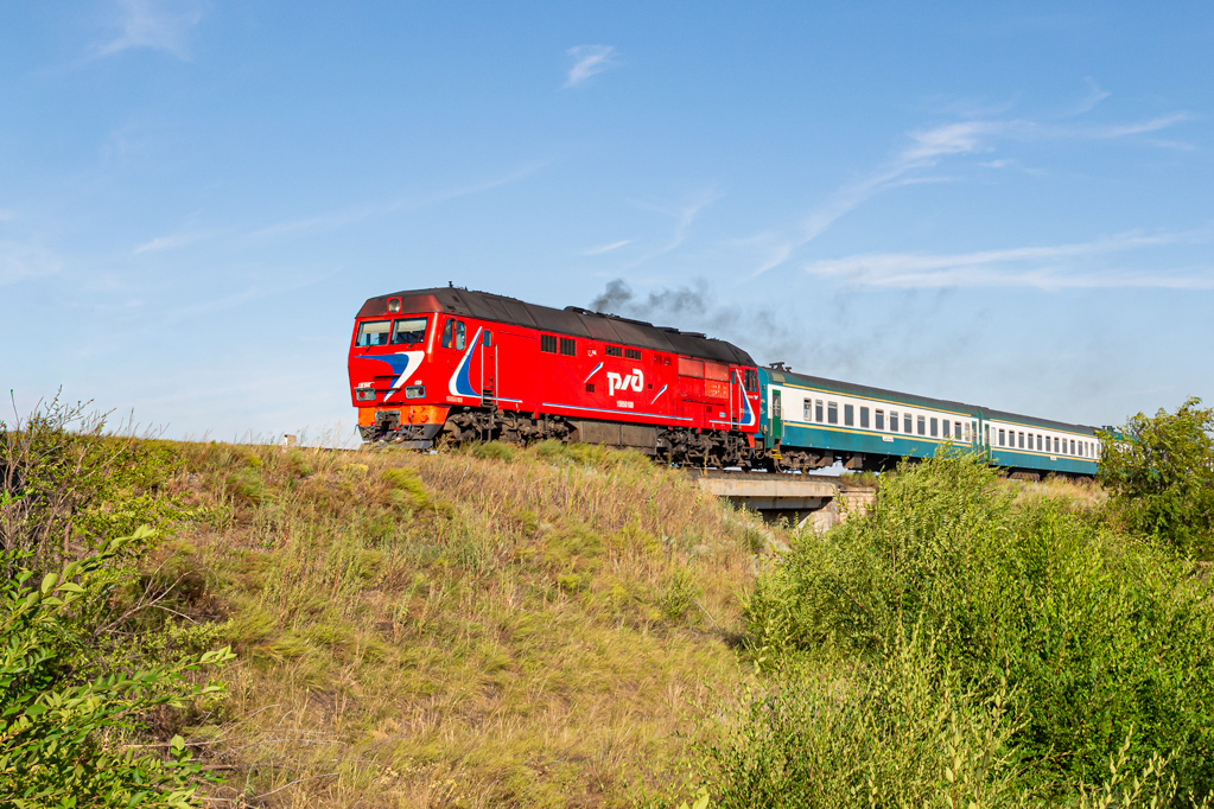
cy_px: 301
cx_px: 808
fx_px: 1484
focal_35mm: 44
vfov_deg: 30.4
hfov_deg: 43.9
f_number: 8
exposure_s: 1/500
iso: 200
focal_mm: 20
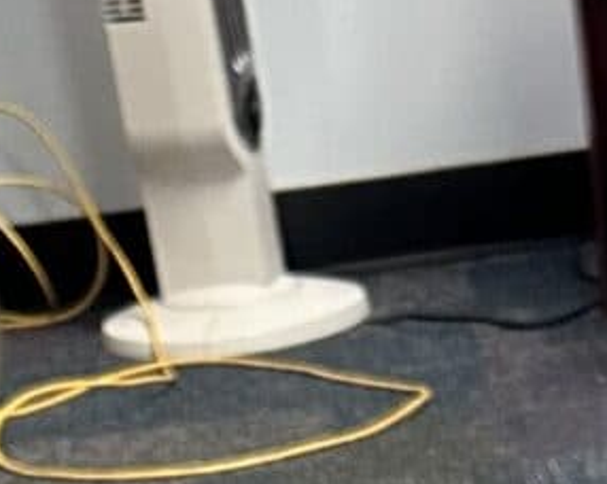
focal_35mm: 210
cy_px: 1732
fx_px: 3767
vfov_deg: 6.4
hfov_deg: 9.0
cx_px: 815
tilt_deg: -30.5
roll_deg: +6.3
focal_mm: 6.86
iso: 320
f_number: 1.78
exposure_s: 1/51
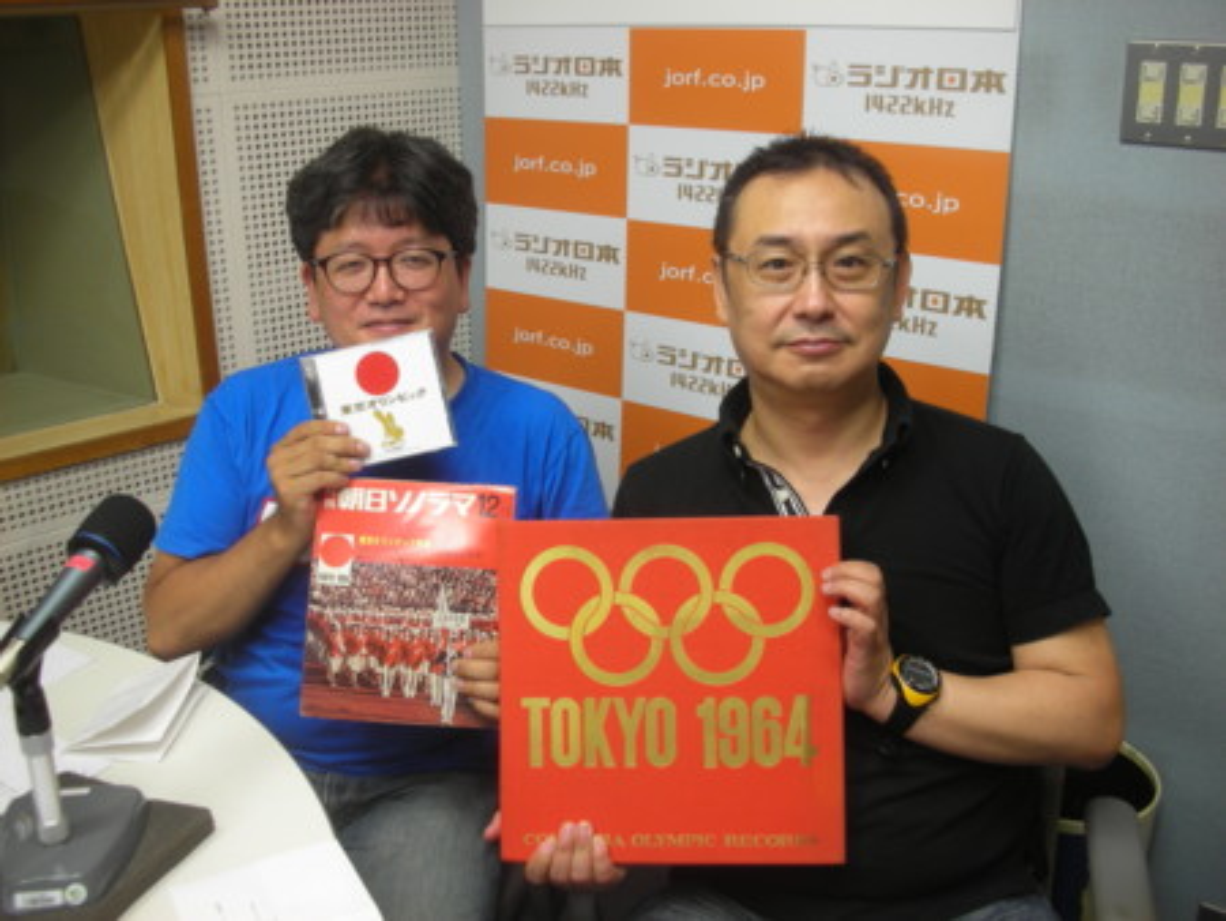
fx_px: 1240
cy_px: 460
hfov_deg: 52.6
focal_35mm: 35
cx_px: 613
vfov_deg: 40.7
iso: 50
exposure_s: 1/12.7
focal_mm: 5.8
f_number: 3
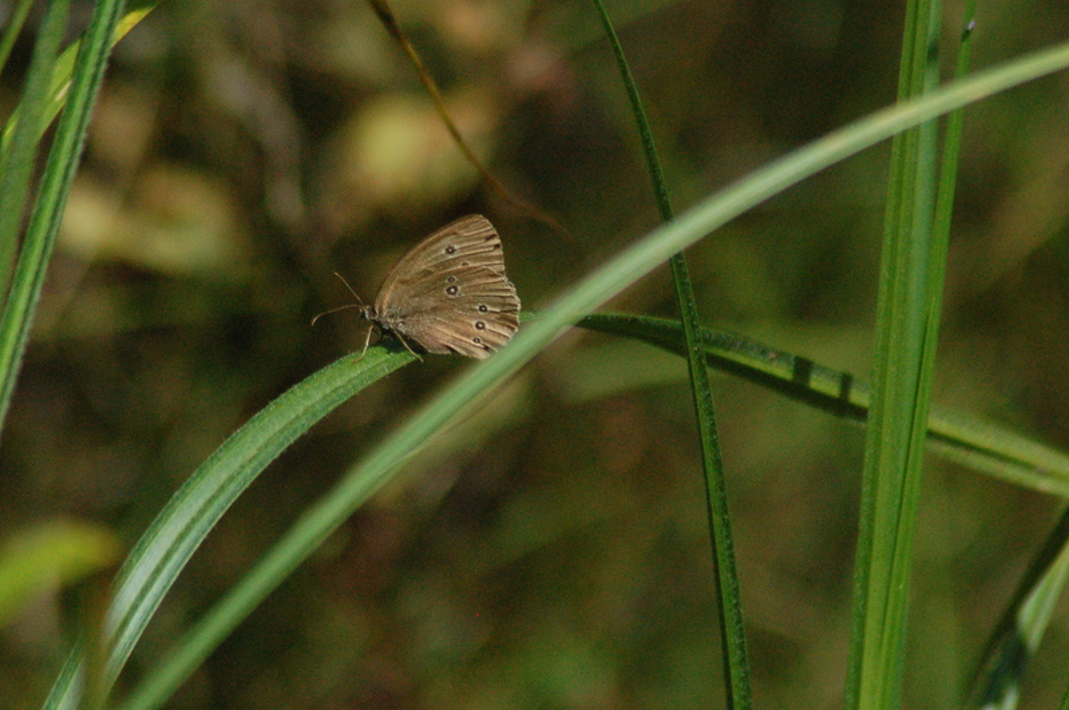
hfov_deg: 3.8
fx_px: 16078
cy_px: 294
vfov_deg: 2.5
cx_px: 467
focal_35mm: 542
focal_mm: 300
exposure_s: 1/4000
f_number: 8
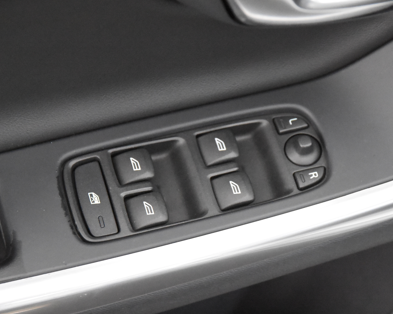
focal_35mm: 119
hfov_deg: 16.2
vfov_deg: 13.0
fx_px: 1384
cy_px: 157
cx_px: 207
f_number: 4
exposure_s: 1/50
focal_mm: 70
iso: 12800
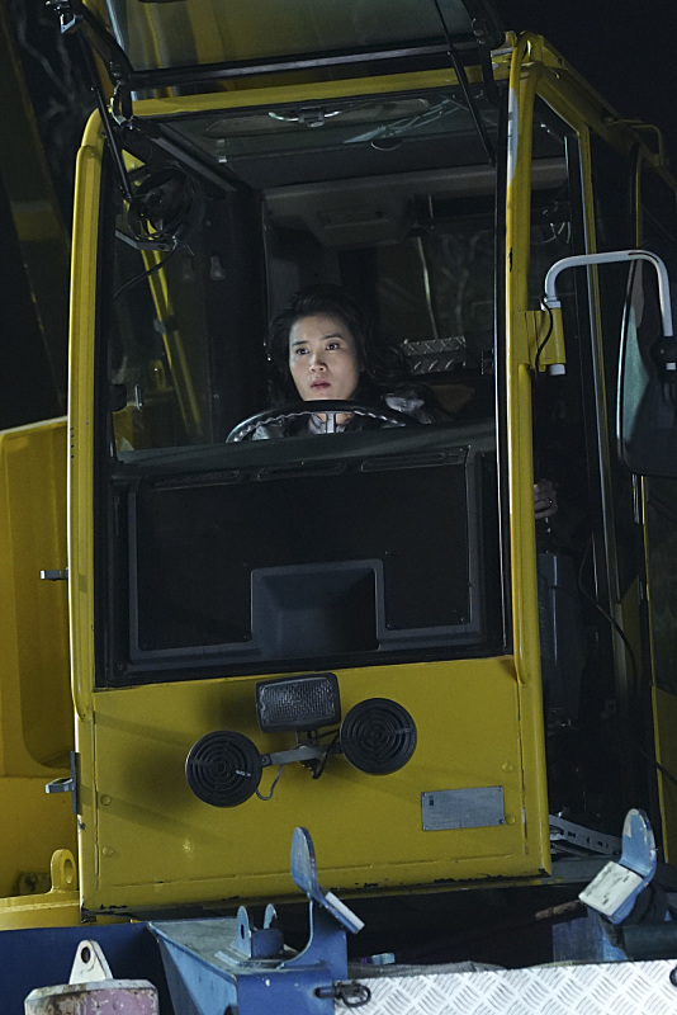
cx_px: 338
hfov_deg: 6.4
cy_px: 508
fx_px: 6087
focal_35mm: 216
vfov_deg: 9.5
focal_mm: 144
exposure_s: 1/125
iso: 6400
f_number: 5.6
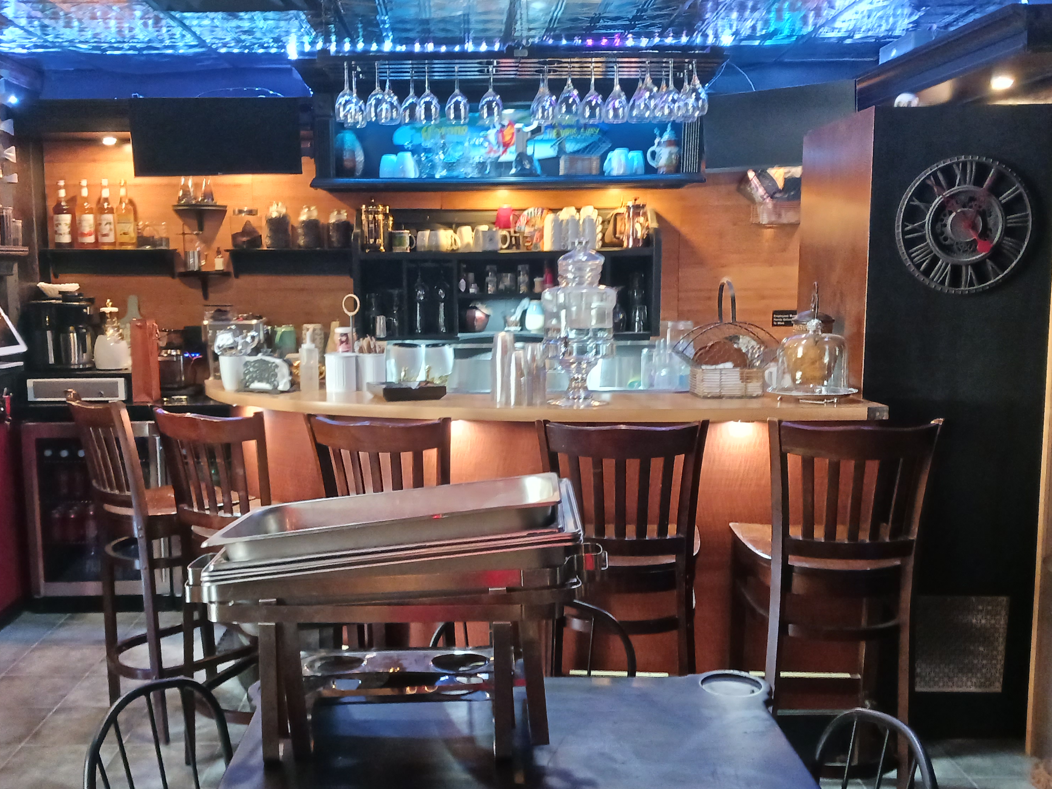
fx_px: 1124
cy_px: 438
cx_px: 451
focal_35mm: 37
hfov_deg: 50.0
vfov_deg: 38.6
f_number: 1.8
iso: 800
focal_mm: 4
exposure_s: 1/17
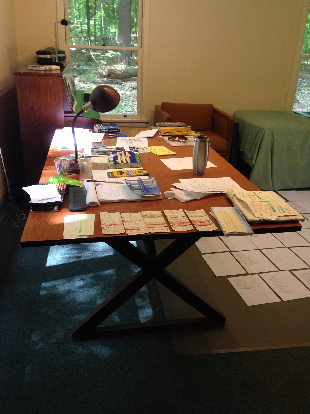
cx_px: 155
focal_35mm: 33
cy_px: 207
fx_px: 394
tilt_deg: -23.2
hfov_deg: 42.9
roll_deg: -2.6
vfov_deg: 55.4
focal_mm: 4.12
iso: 80
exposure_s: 1/20
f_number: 2.4
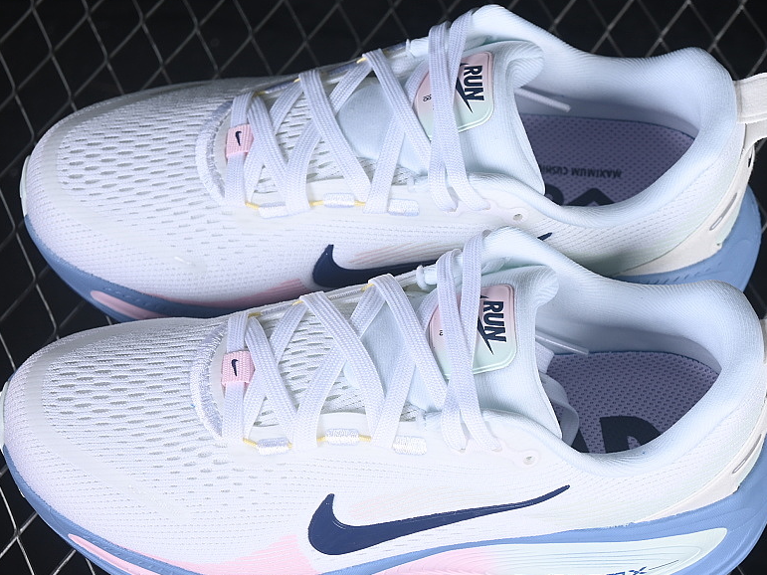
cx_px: 423
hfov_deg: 19.4
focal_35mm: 101
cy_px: 327
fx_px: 2238
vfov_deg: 14.6
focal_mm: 50
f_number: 7.1
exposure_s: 1/80
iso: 160
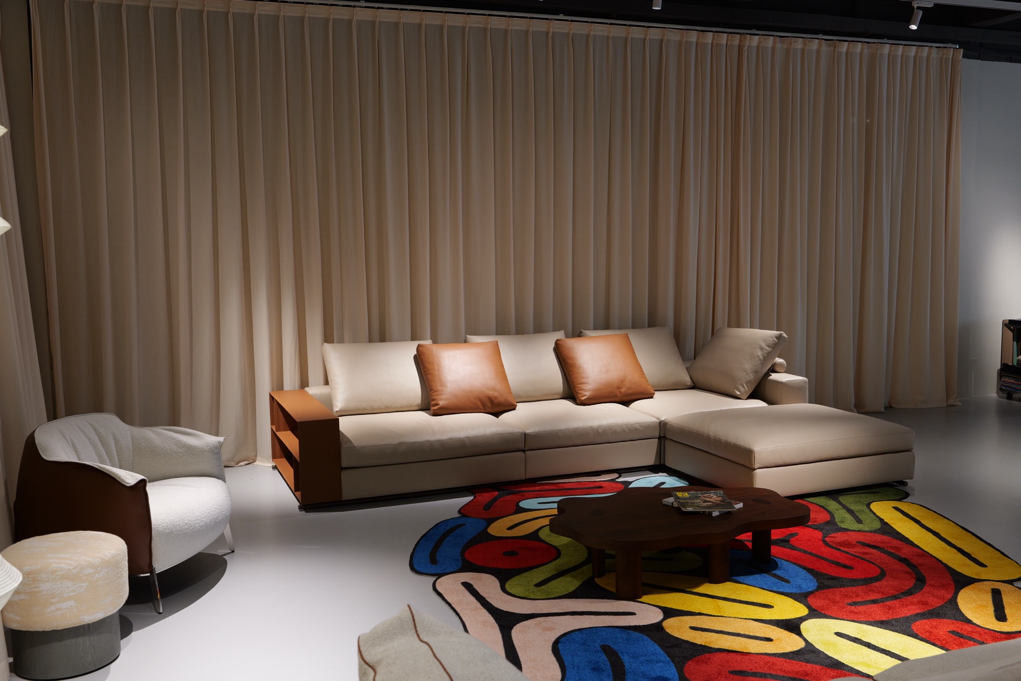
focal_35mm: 33
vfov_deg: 40.0
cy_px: 340
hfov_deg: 57.2
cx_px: 510
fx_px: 936
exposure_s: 1/40
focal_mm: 33
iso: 1000
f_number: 5.6
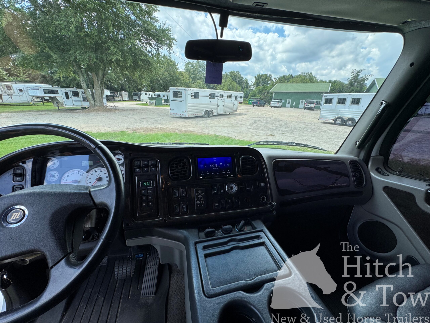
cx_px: 215
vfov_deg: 85.7
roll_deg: -2.5
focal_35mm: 14
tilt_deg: -22.3
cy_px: 162
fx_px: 174
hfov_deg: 102.1
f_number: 2.2
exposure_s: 1/453
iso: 40
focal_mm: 2.22
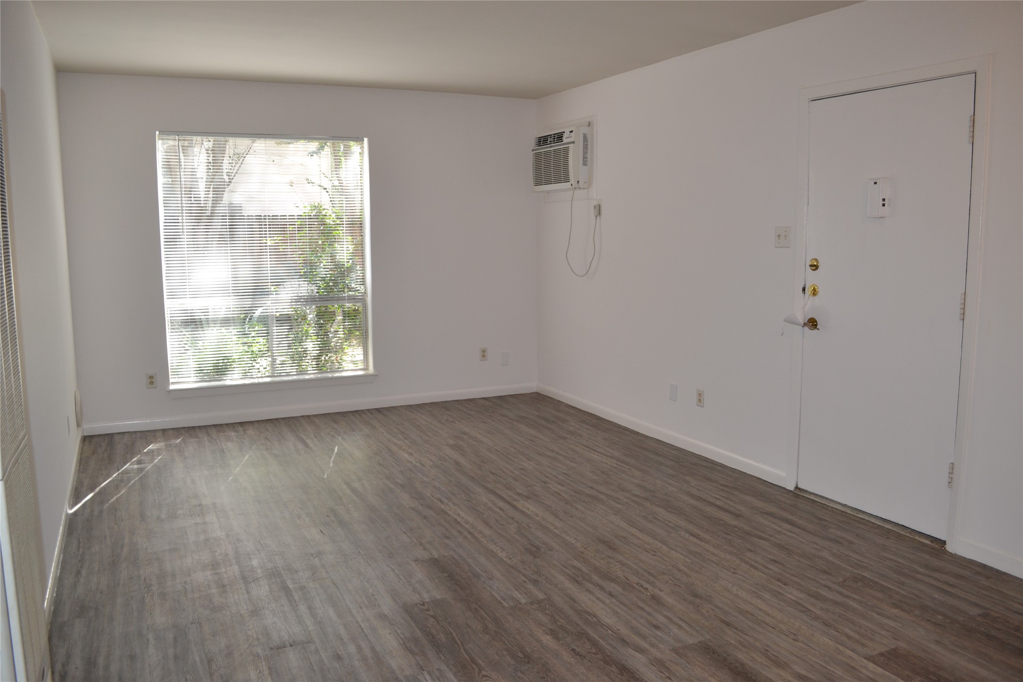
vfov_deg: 47.9
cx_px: 512
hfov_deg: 67.4
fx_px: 767
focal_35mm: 27
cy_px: 341
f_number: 4
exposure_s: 1/125
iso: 360
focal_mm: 18
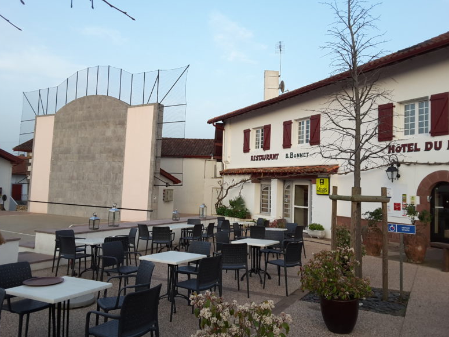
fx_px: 415
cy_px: 168
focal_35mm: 32
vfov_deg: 44.1
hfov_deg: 56.8
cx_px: 223
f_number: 1.9
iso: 40
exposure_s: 1/185
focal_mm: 2.9
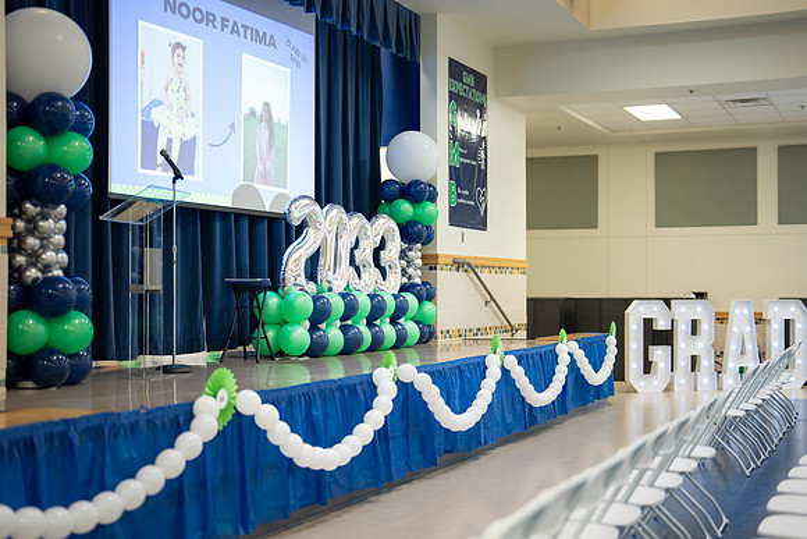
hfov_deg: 38.4
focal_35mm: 52
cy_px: 270
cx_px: 404
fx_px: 1158
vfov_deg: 26.2
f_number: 1.2
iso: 1000
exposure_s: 1/400
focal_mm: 50
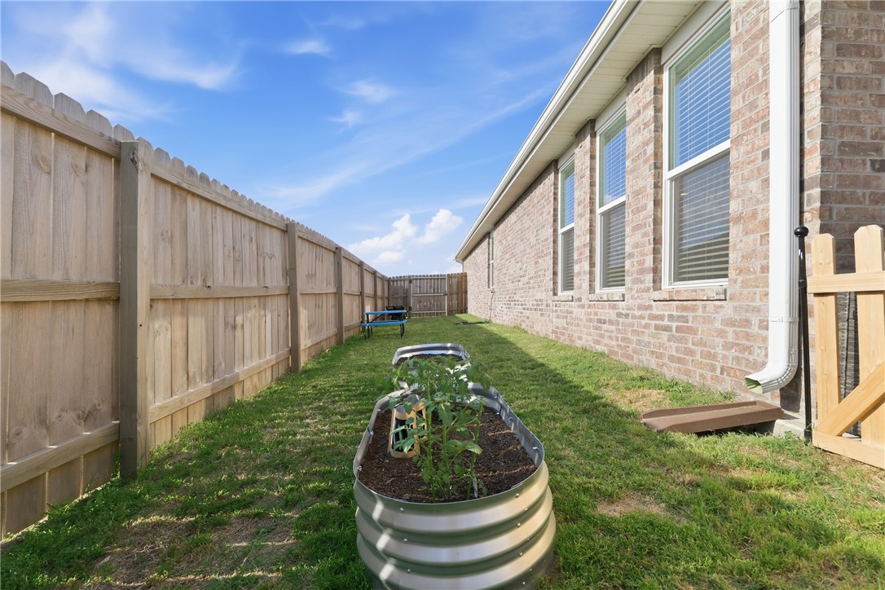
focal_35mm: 14
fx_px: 344
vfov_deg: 81.2
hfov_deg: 104.3
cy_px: 295
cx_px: 442
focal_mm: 14
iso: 400
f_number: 8
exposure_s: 1/640
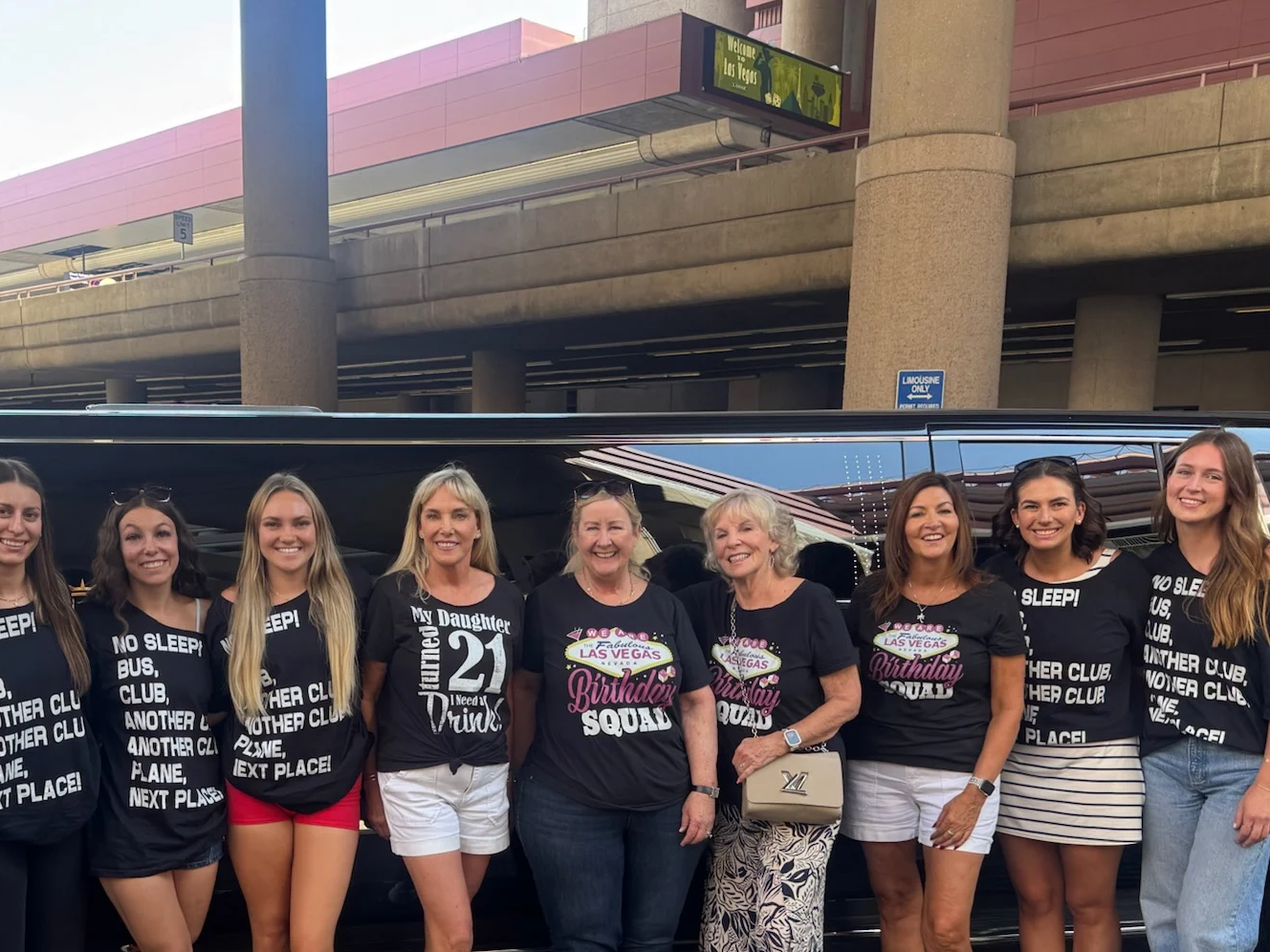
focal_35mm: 37
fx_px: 1357
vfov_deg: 37.8
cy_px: 703
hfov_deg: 49.6
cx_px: 476
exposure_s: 1/121
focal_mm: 6.76
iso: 80
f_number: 1.78
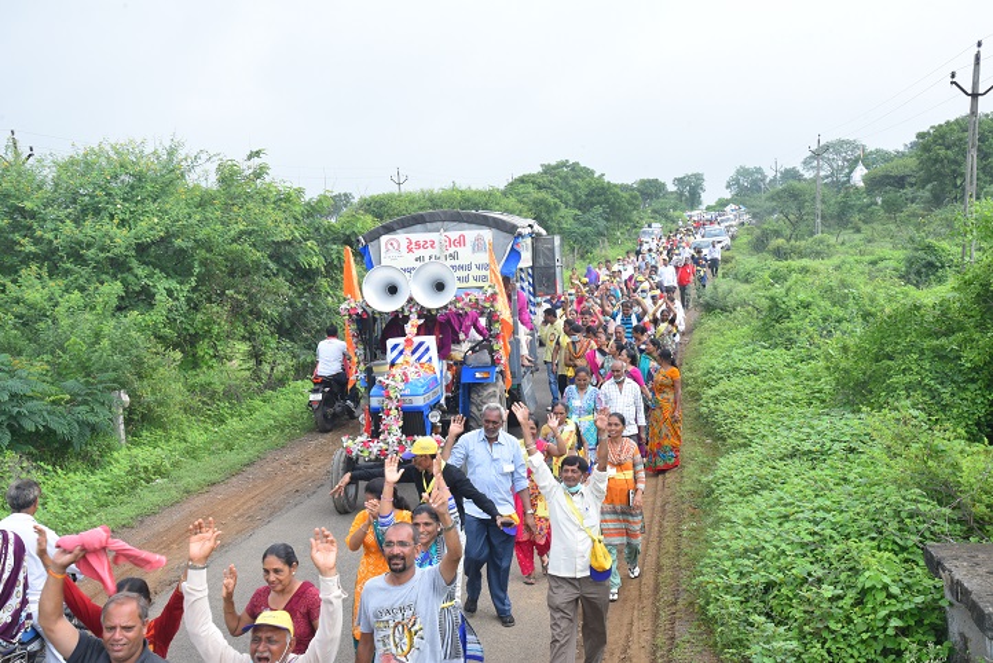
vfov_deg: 29.3
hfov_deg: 42.7
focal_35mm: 46
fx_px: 1269
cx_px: 496
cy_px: 332
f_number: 13
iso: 1000
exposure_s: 1/160
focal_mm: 46
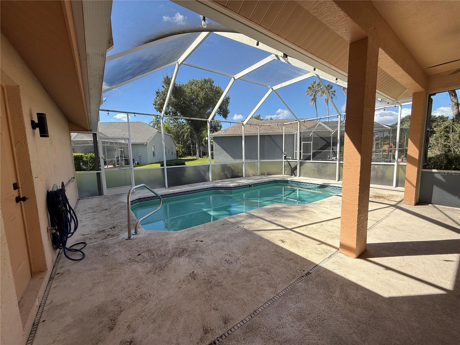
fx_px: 186
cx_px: 230
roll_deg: +1.1
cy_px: 172
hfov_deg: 102.1
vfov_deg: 85.7
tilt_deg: -5.8
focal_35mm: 14
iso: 50
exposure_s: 1/901
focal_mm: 2.22
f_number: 2.2
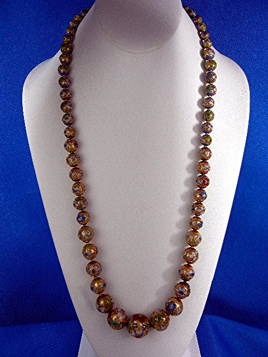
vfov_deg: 54.0
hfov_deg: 41.8
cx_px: 134
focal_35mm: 34
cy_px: 178
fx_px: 351
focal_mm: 6.2
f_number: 3.6
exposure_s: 1/62.6
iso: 160
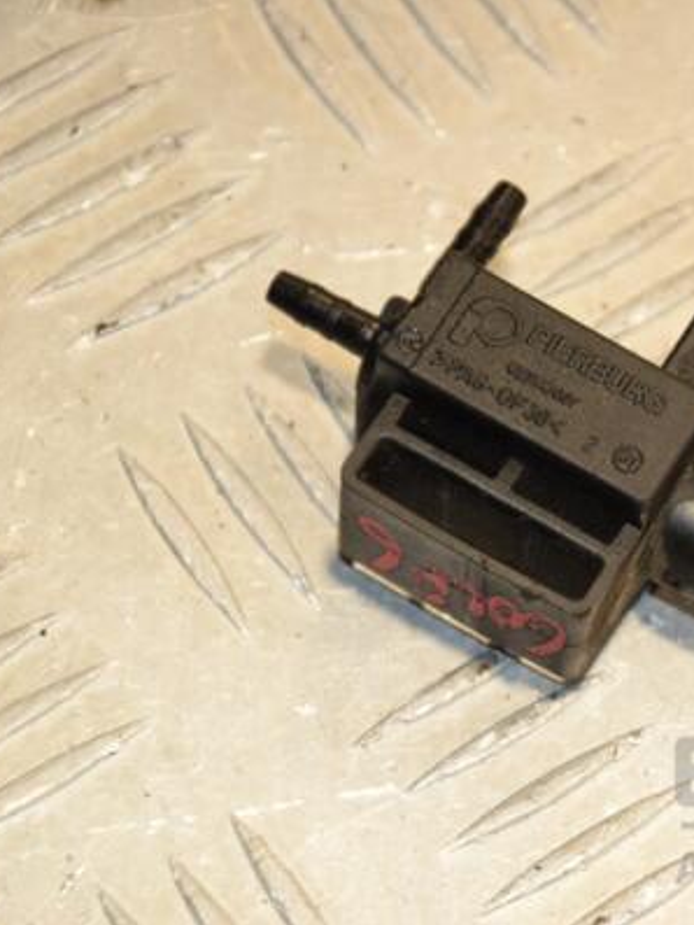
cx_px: 631
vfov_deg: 8.7
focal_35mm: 229
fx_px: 6111
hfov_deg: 6.5
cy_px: 461
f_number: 7.1
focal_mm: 105
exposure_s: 1/200
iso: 800
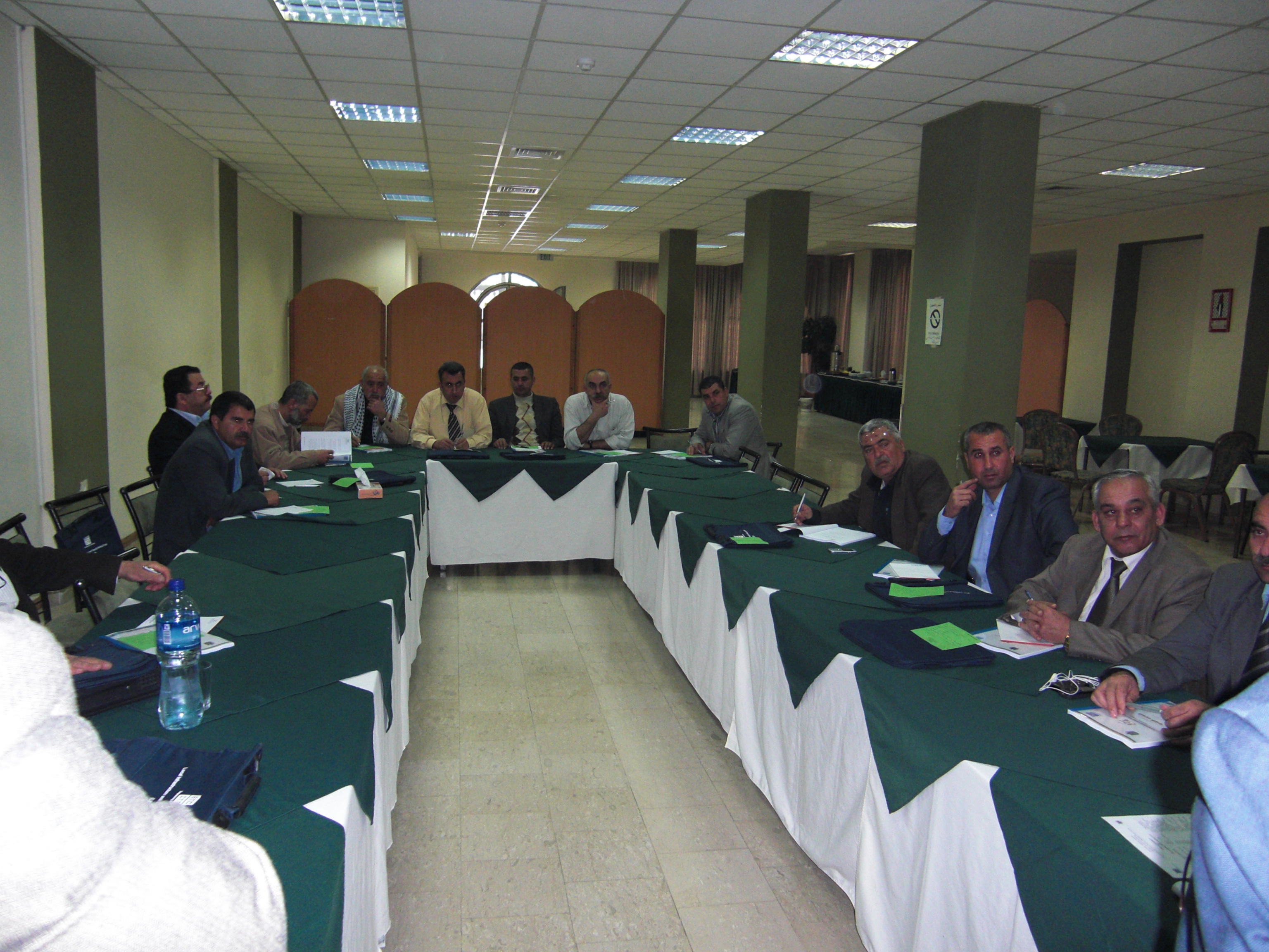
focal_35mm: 28
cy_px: 476
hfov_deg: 63.4
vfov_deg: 49.7
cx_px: 634
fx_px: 1026
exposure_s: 1/60
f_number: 2.6
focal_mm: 4.9
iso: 200
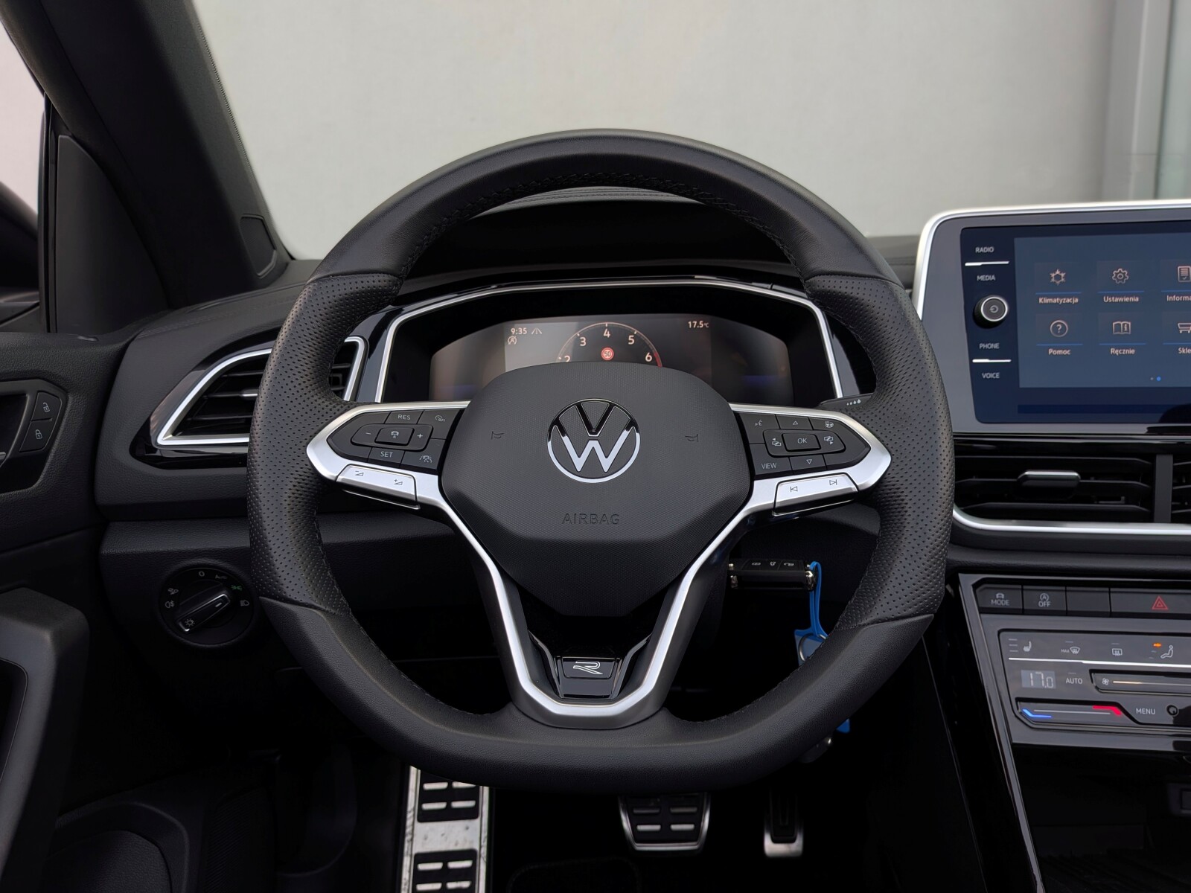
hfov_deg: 71.6
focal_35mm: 24
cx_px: 596
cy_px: 446
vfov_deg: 56.8
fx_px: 826
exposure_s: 1/232
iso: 30
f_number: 1.7
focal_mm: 4.53
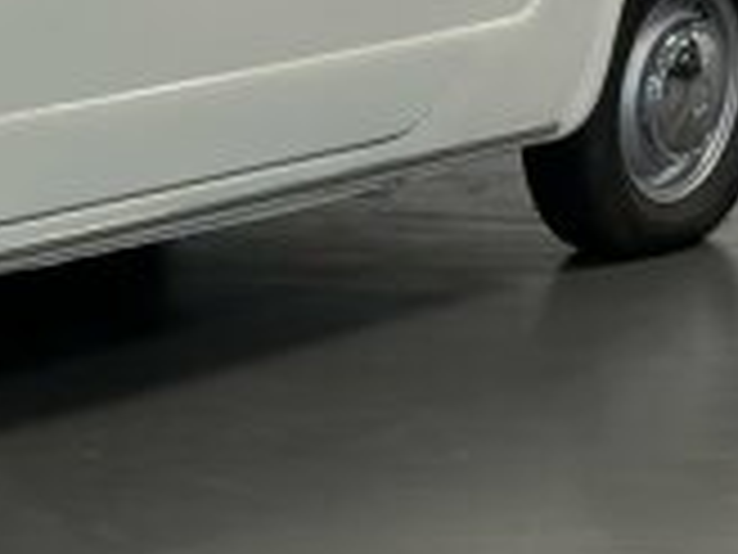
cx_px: -252
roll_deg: -0.8
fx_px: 3987
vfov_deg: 7.9
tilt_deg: -11.1
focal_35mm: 187
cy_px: 32
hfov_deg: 10.3
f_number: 1.78
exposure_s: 1/93
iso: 125
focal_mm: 6.86
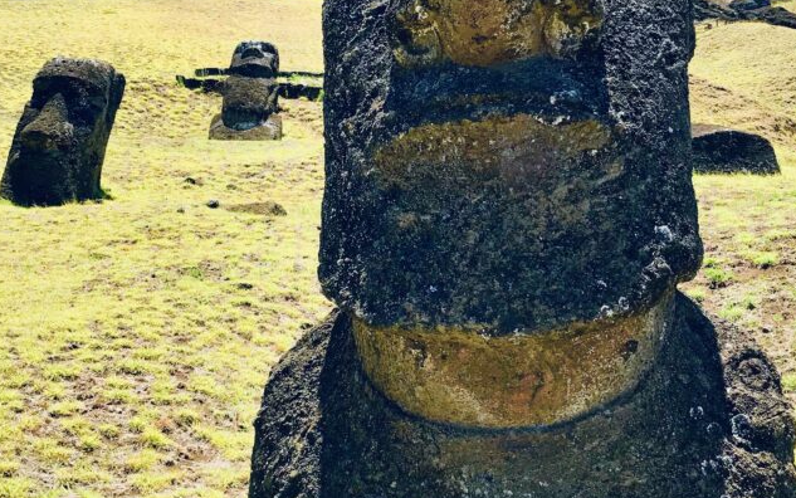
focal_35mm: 48
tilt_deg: +6.7
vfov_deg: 26.9
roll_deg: -1.5
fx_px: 1042
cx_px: 411
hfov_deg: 41.8
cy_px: 230
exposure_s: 1/1244
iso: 20
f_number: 1.8
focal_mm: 3.99
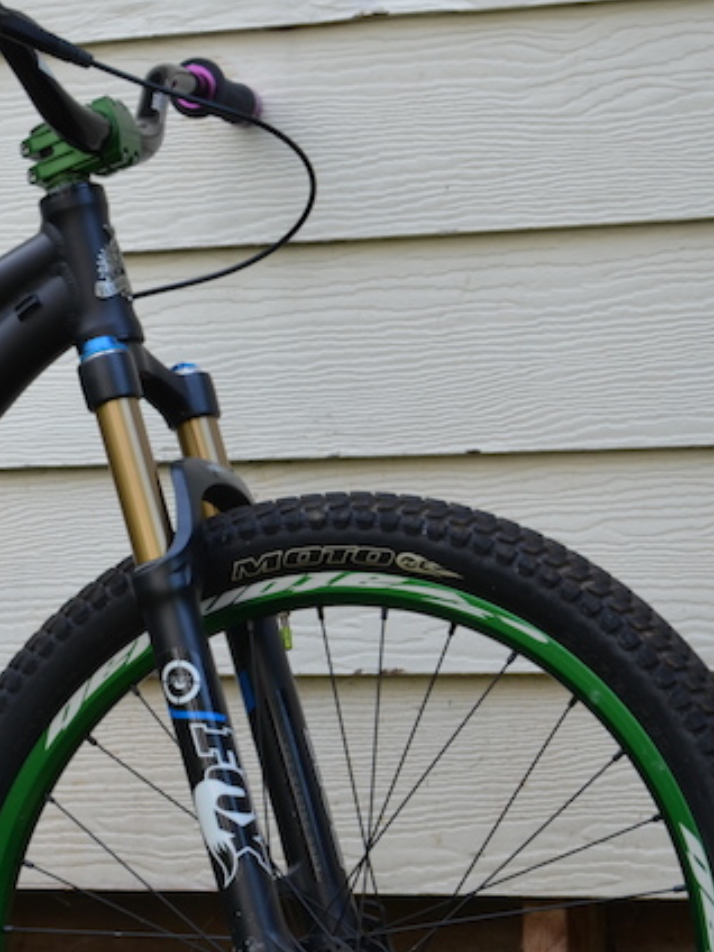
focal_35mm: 167
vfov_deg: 11.8
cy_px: 642
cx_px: -88
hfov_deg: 8.8
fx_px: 4593
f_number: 6.3
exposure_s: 1/160
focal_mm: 48
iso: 200
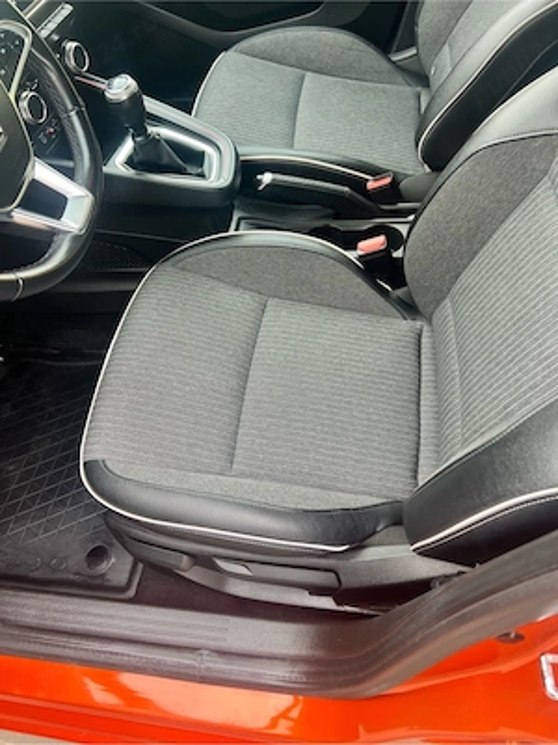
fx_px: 559
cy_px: 372
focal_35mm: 26
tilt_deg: -55.8
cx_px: 279
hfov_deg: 53.1
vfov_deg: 67.3
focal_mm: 5.7
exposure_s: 1/121
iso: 64
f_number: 1.5
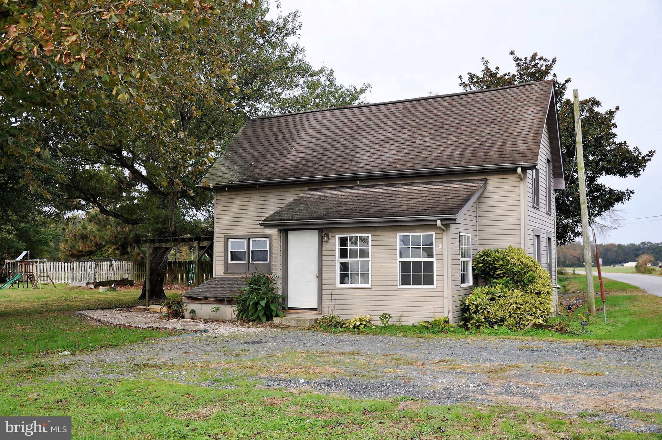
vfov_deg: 36.8
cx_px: 331
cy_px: 220
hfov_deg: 53.2
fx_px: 661
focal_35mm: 36
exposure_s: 1/200
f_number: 5
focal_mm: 24
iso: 200
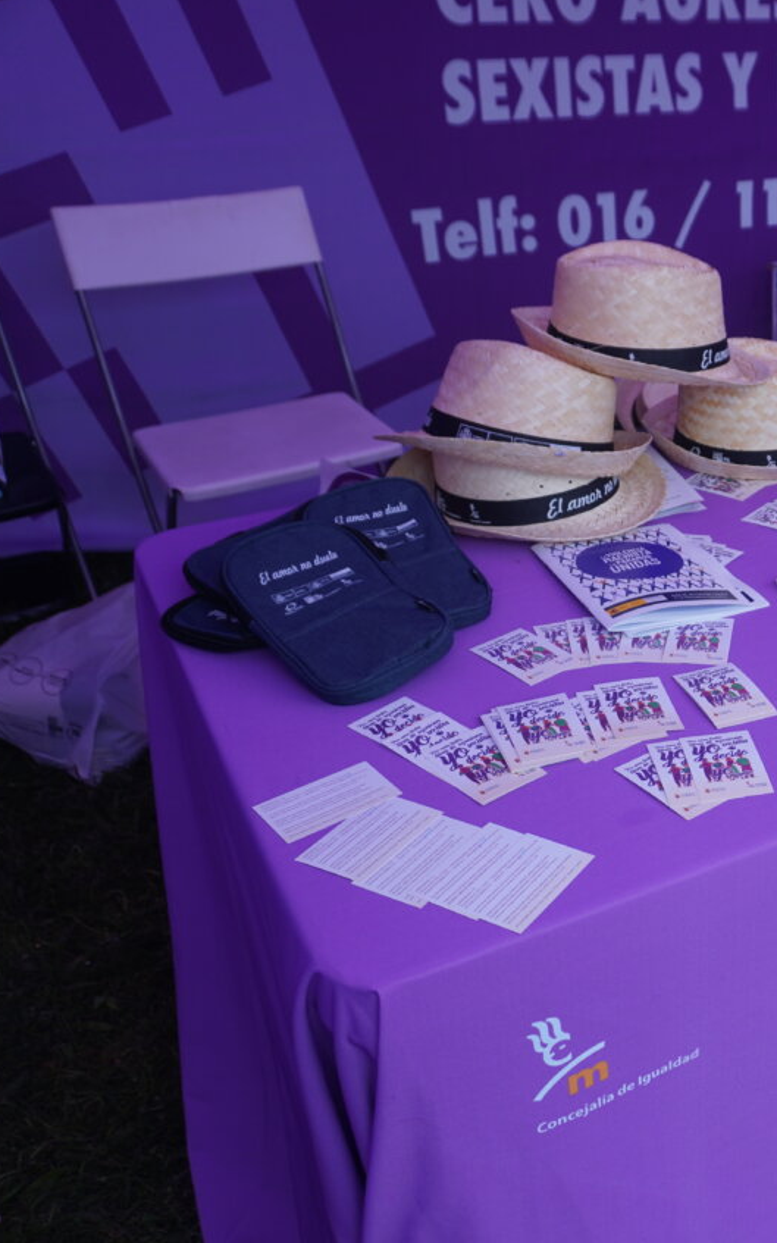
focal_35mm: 37
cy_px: 624
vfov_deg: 52.7
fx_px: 1253
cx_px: 872
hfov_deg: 30.5
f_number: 4
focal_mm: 16
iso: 100
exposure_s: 1/160
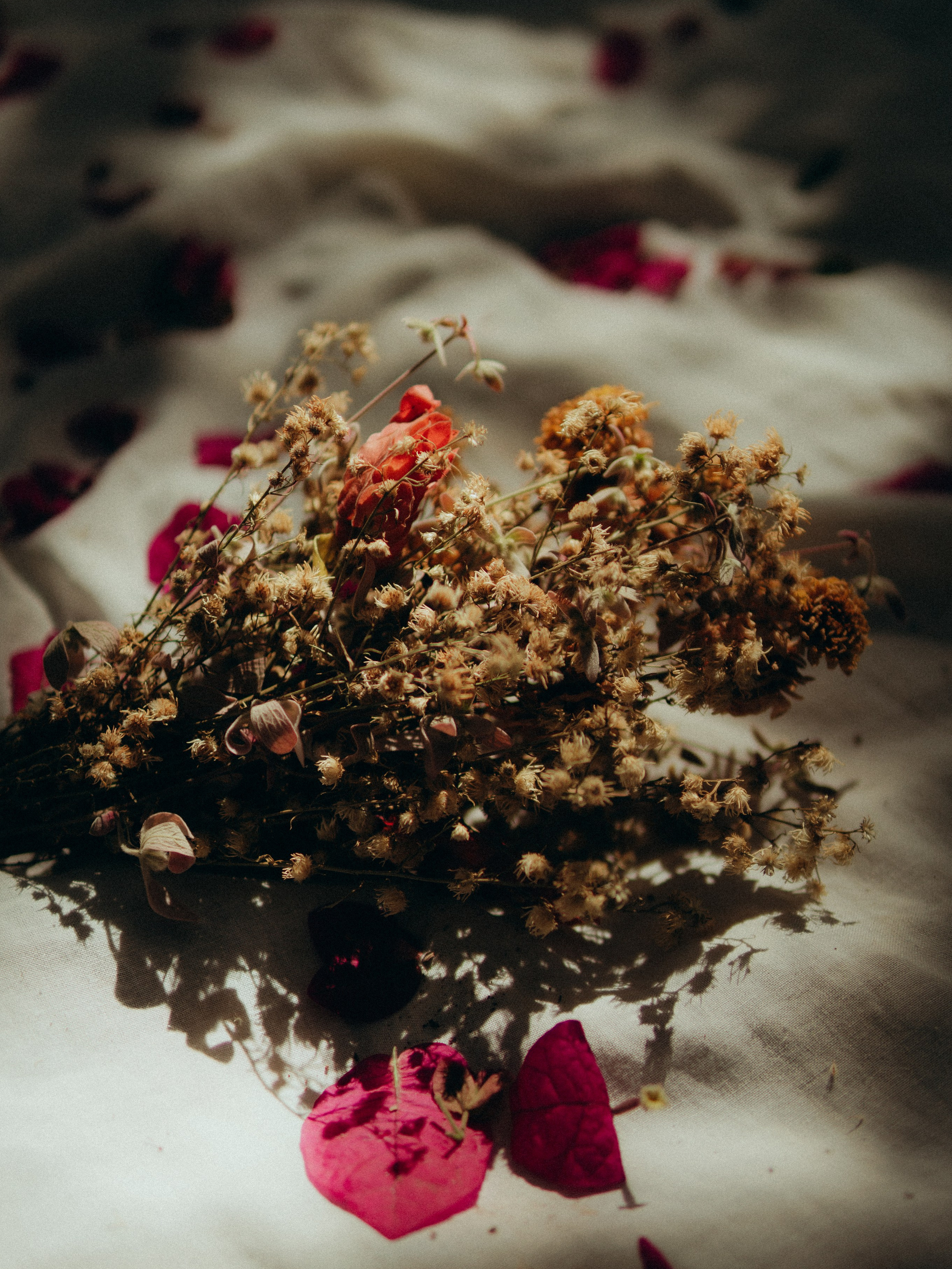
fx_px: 1797
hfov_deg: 29.7
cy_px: 659
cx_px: 478
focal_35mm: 49
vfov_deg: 38.9
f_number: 1.4
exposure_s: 1/3200
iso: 100
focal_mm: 30
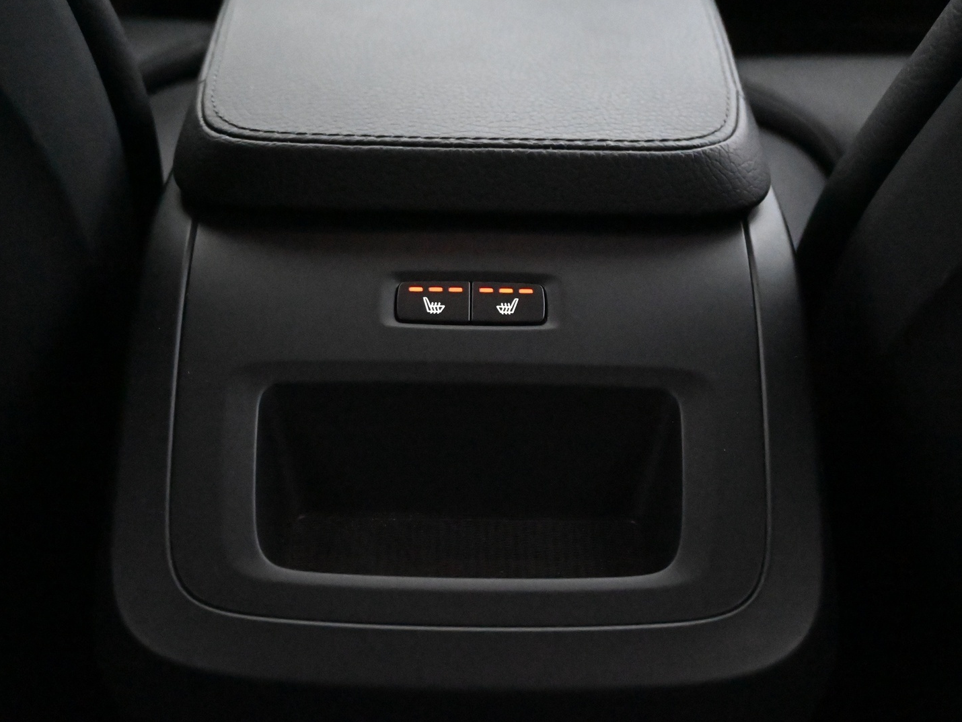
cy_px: 361
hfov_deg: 38.3
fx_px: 1385
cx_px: 476
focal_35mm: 50
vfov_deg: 29.2
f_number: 4.8
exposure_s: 1/50
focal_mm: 30.5
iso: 20000
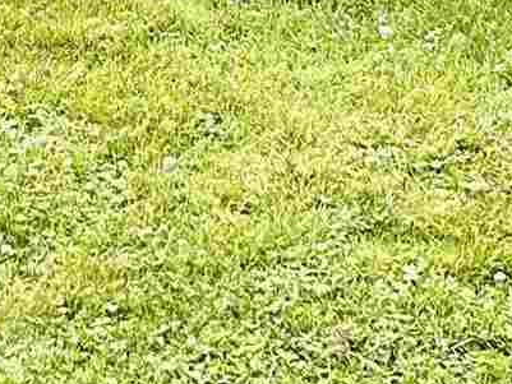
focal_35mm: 199
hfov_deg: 9.9
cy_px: -214
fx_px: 2944
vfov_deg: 7.3
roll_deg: +1.5
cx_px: 66
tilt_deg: -11.3
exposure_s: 1/909
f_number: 1.5
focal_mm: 5.7
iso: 50
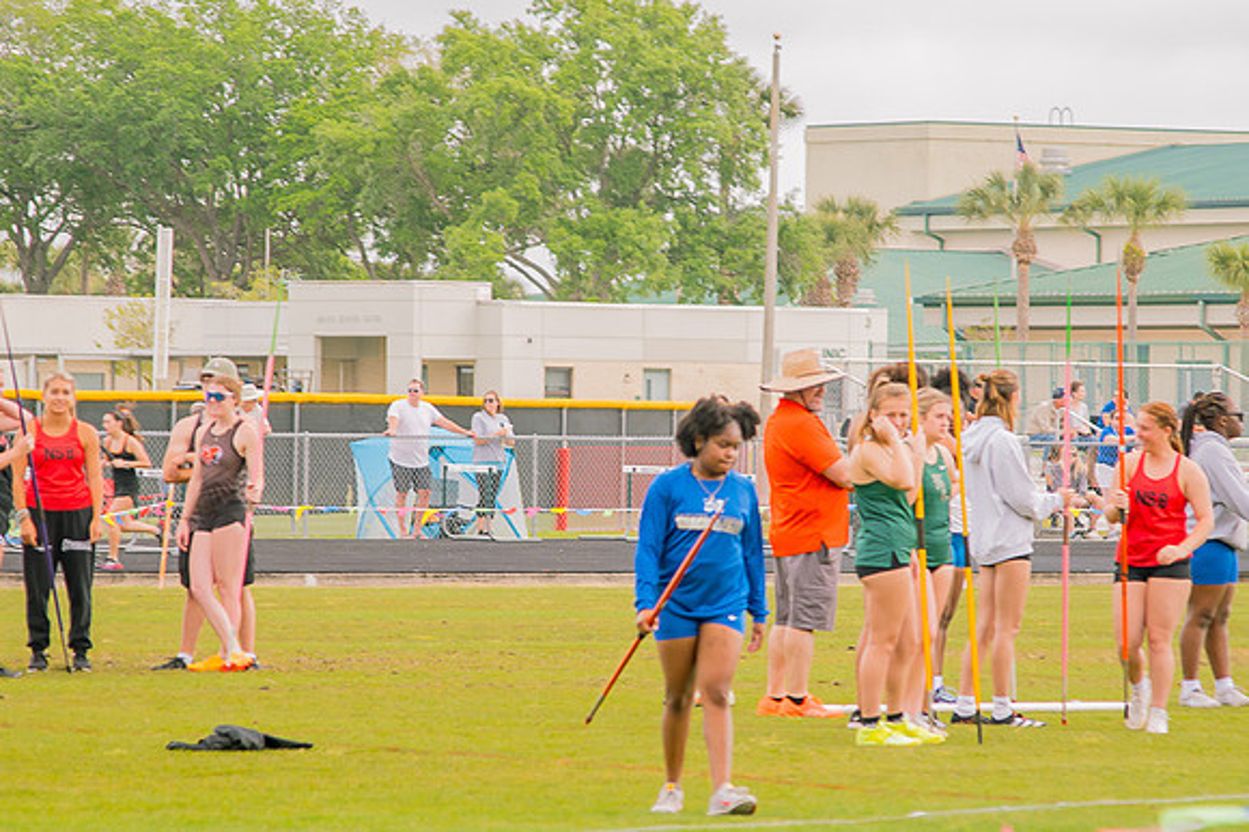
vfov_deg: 5.4
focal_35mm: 255
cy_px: 440
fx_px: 8832
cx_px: 708
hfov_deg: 8.1
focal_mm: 120
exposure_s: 1/200
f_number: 4
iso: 200
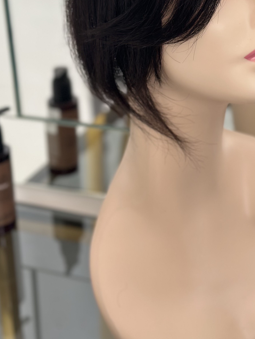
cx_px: 205
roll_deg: +1.3
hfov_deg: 18.0
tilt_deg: -19.7
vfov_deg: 23.8
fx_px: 796
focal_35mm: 81
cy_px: 69
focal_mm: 6.86
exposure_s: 1/121
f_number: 1.78
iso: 100
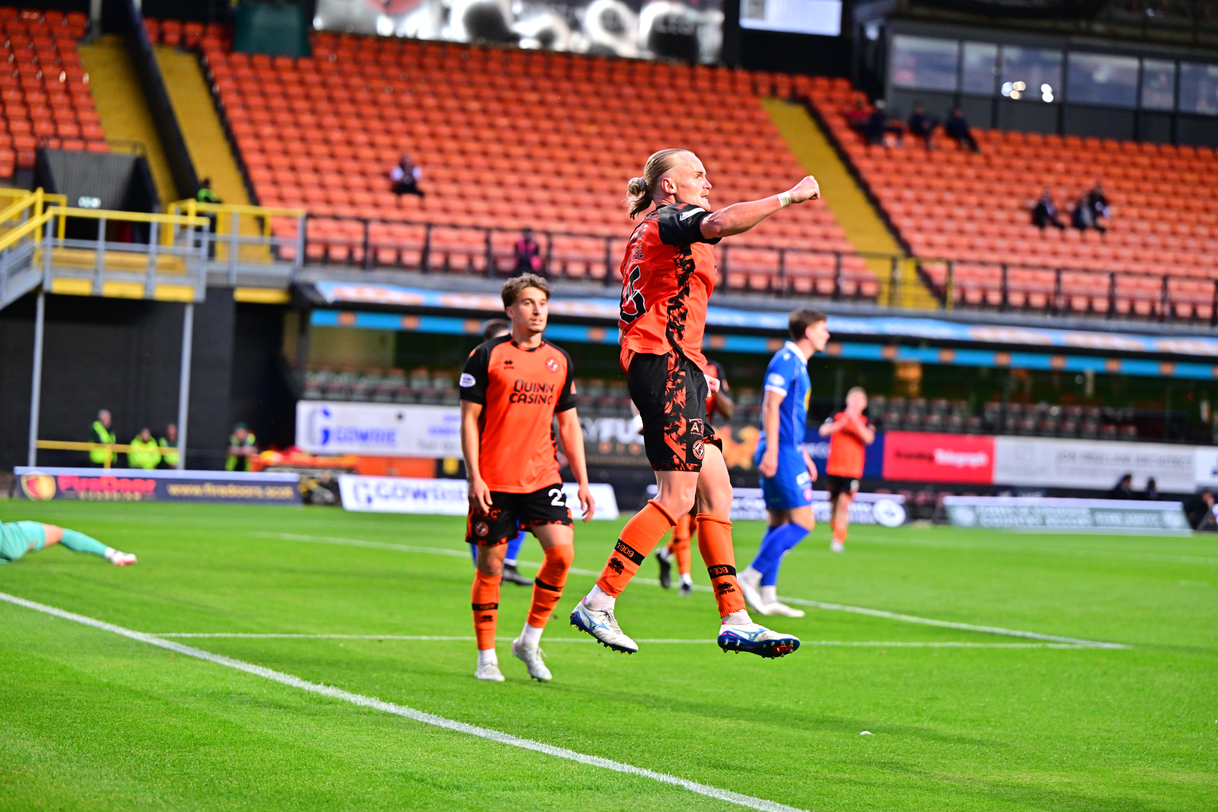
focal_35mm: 105
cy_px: 406
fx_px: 3552
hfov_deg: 19.5
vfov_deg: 13.0
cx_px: 609
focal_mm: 105
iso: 1600
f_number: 2.8
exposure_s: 1/1000
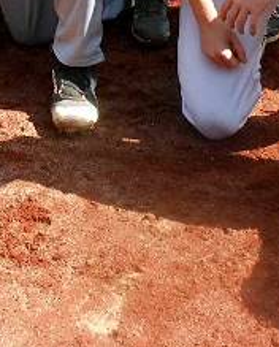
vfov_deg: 13.0
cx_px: 33
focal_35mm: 137
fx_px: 1410
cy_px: -223
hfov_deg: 11.2
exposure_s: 1/200
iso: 80
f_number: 3.7
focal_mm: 5
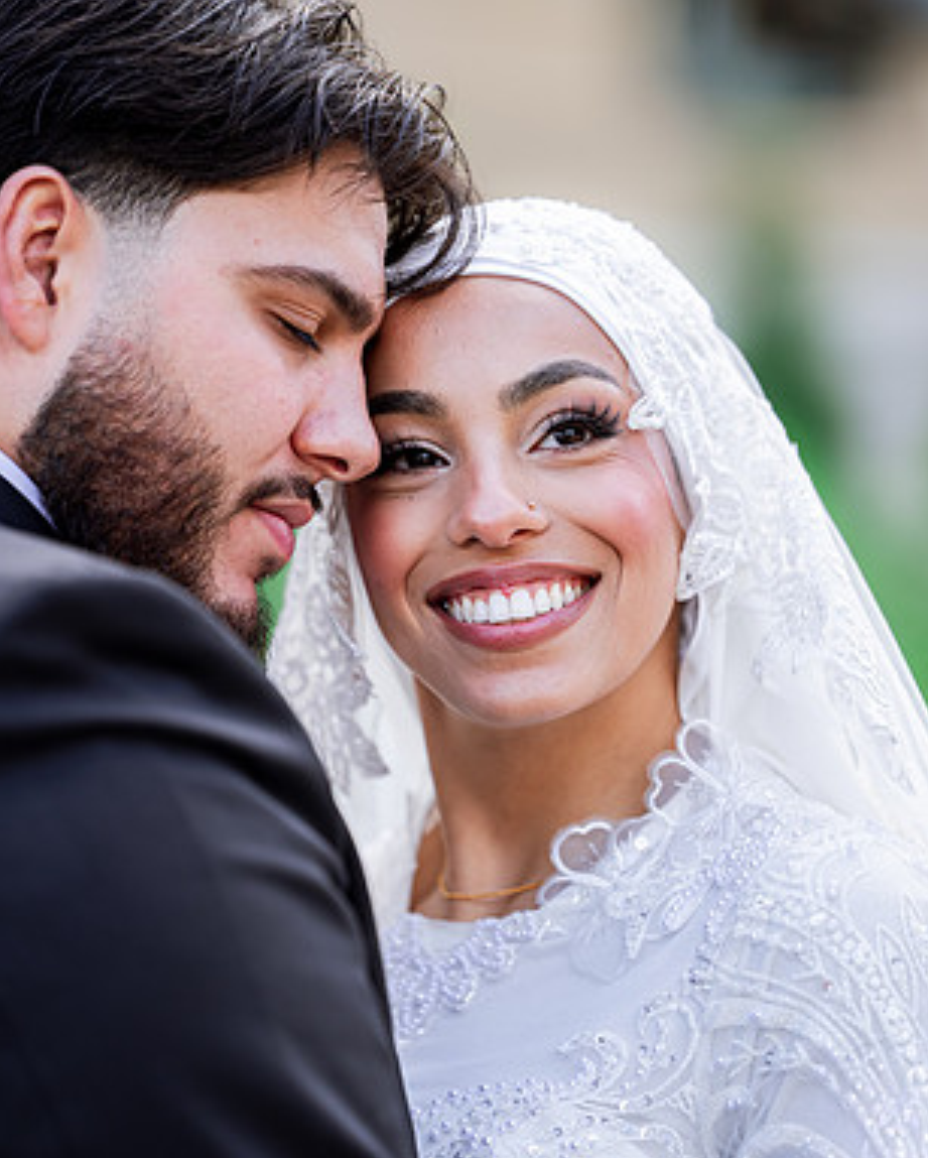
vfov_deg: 9.1
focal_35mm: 213
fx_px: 7304
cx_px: 453
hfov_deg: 7.3
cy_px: 582
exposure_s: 1/800
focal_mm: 150
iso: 200
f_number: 2
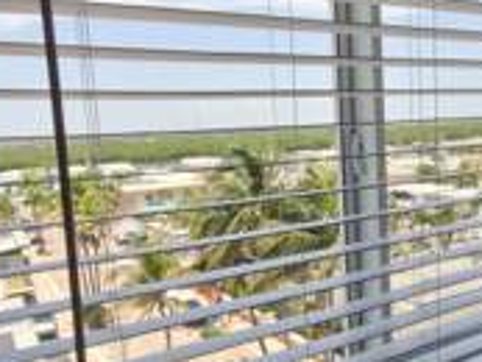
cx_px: 279
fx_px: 502
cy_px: 199
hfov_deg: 51.1
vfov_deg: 39.7
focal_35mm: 36
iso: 25
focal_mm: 1.7
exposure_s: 1/336
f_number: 2.2
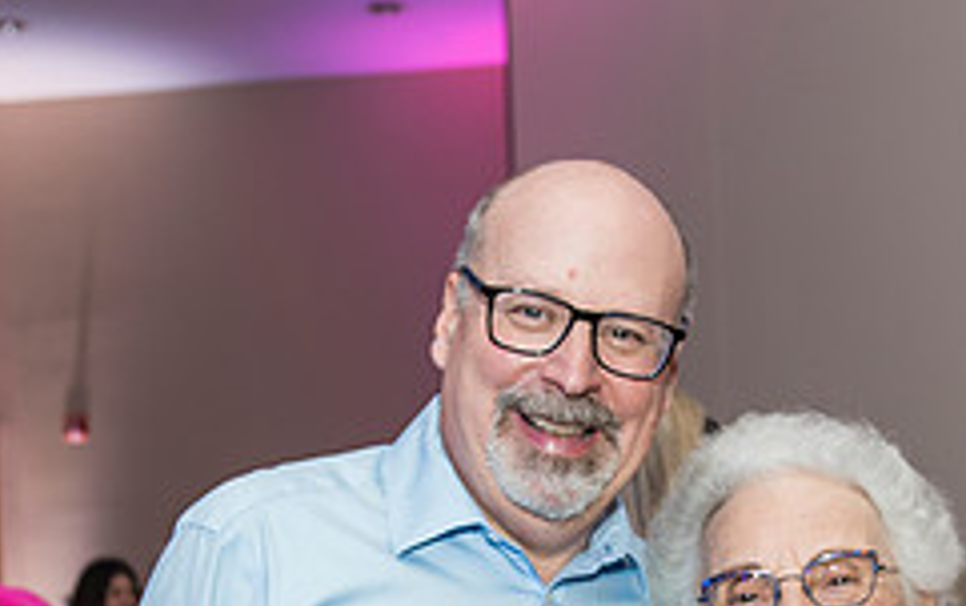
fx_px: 2002
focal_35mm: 76
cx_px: 549
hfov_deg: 27.1
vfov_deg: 16.7
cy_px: 648
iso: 1000
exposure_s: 1/100
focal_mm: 31
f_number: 4
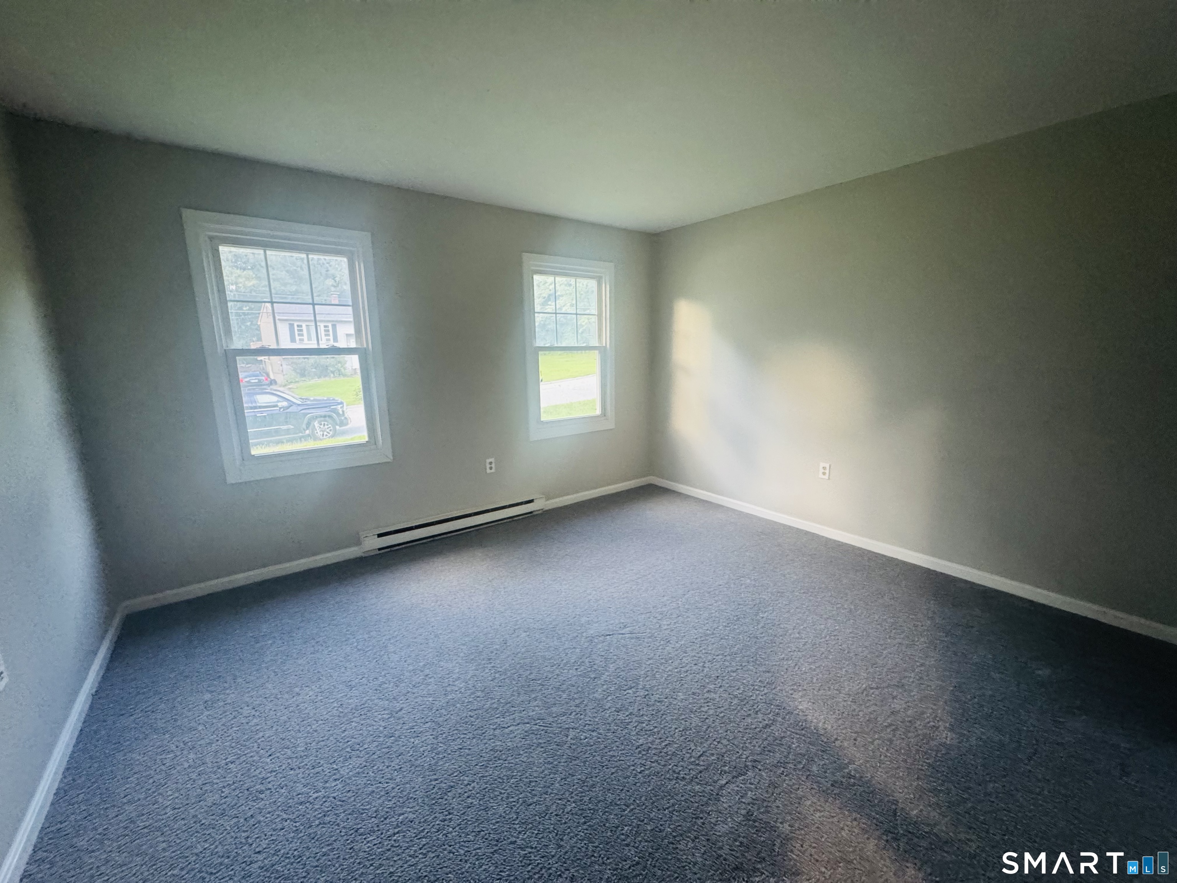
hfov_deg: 102.1
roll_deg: -0.8
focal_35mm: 14
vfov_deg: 85.7
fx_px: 476
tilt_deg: -12.0
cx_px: 588
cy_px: 442
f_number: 2.2
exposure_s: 1/60
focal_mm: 2.22
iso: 1000
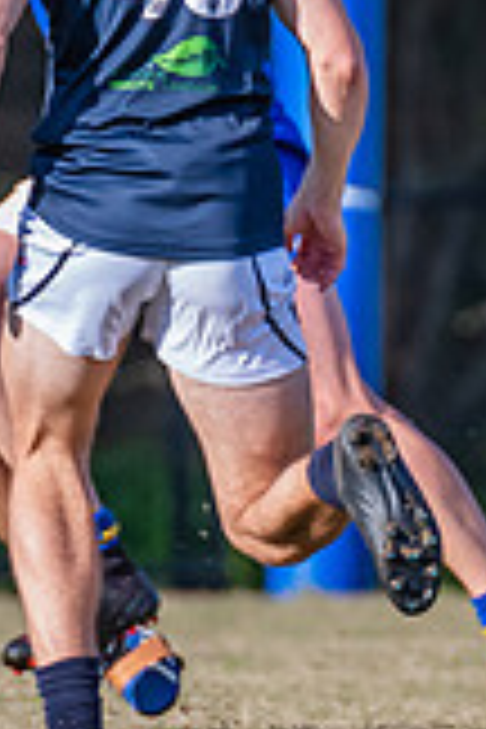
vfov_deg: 1.0
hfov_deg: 0.7
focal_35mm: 2018
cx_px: -170
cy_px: -18
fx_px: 40861
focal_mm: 420
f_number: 5.6
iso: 800
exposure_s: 1/2000
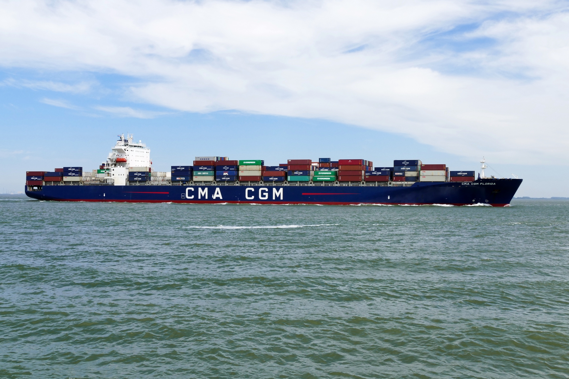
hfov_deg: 50.7
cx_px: 284
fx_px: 601
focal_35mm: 38
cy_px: 190
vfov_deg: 35.1
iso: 125
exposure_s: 1/500
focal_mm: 13.97
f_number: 7.1
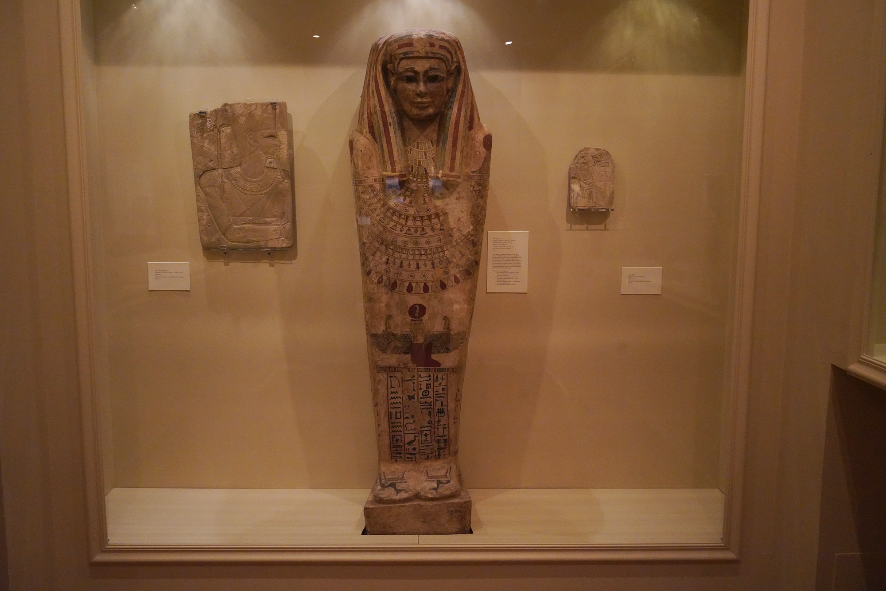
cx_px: 443
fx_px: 689
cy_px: 296
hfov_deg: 65.5
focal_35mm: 28
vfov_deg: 46.4
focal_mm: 28
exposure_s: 1/100
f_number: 5
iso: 8000
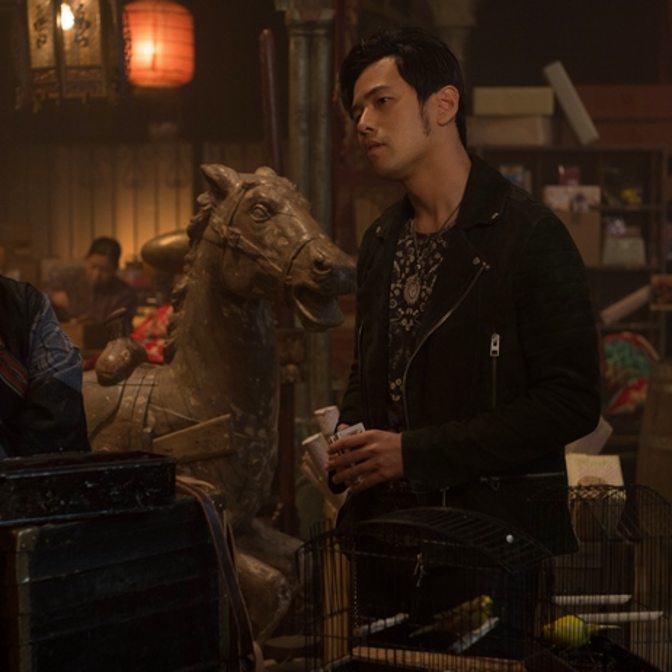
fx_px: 1977
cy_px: 335
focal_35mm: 90
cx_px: 257
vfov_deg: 19.3
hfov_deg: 19.3
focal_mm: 70
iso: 1600
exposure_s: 1/100
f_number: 3.5
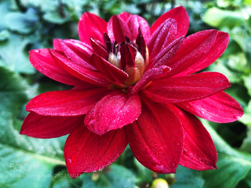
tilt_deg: -48.7
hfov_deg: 63.4
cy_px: 94
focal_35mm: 28
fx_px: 203
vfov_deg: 49.7
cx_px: 126
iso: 32
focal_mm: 4
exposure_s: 1/33
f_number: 1.8
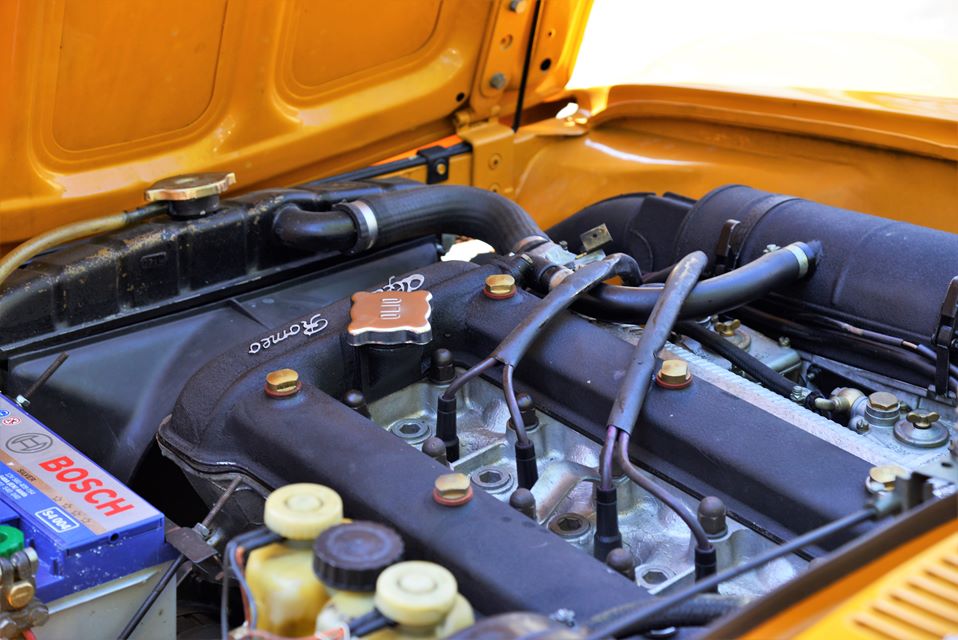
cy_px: 320
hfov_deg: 24.7
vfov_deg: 16.7
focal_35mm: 82
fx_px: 2183
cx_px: 479
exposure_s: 1/100
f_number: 5.6
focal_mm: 82
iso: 320
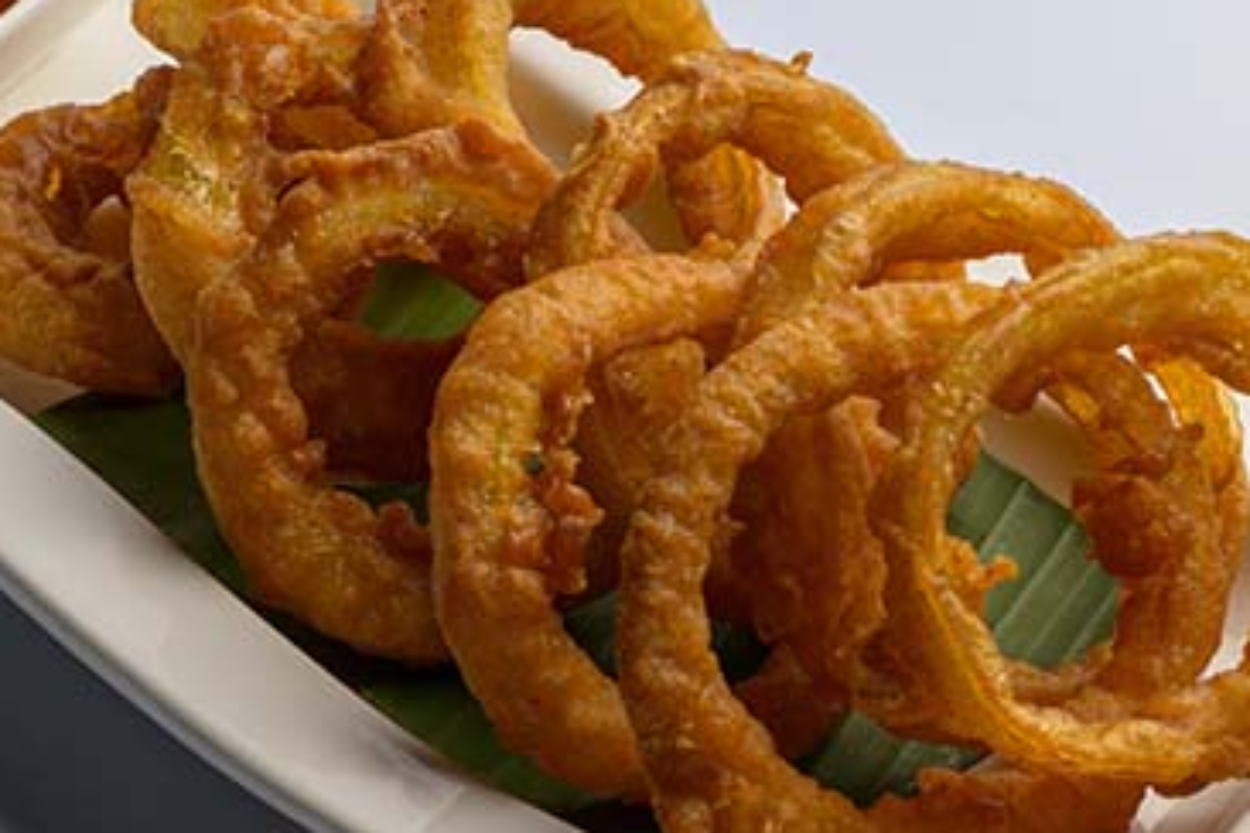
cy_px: 481
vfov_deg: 6.2
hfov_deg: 9.2
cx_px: 376
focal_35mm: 223
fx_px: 7742
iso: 80
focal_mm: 85
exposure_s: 1/200
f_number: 8.5
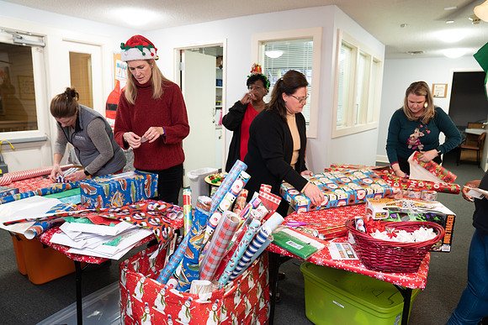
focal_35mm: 24
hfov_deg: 73.7
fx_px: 325
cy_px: 162
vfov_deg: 53.2
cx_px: 244
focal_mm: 24
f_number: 3.5
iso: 640
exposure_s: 1/30
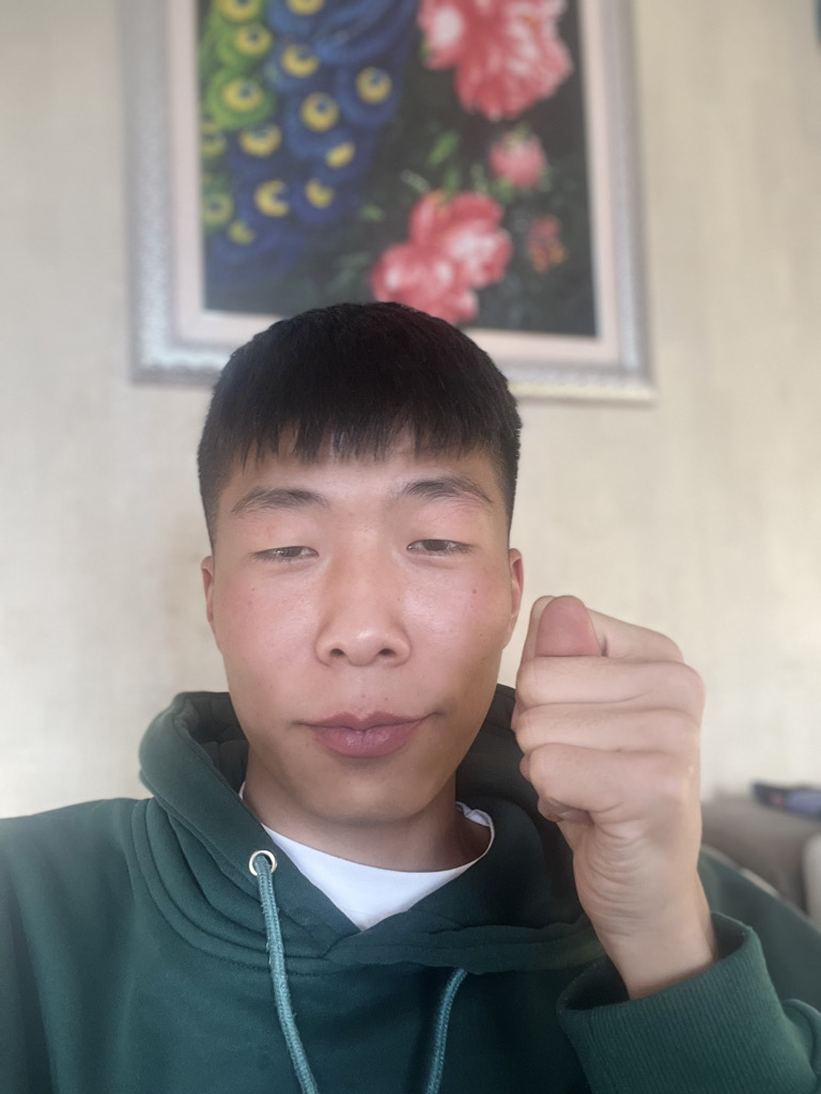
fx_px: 949
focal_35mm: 30
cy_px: 547
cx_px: 410
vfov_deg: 60.0
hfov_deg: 46.8
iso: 100
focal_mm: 2.71
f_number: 2.2
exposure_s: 1/91
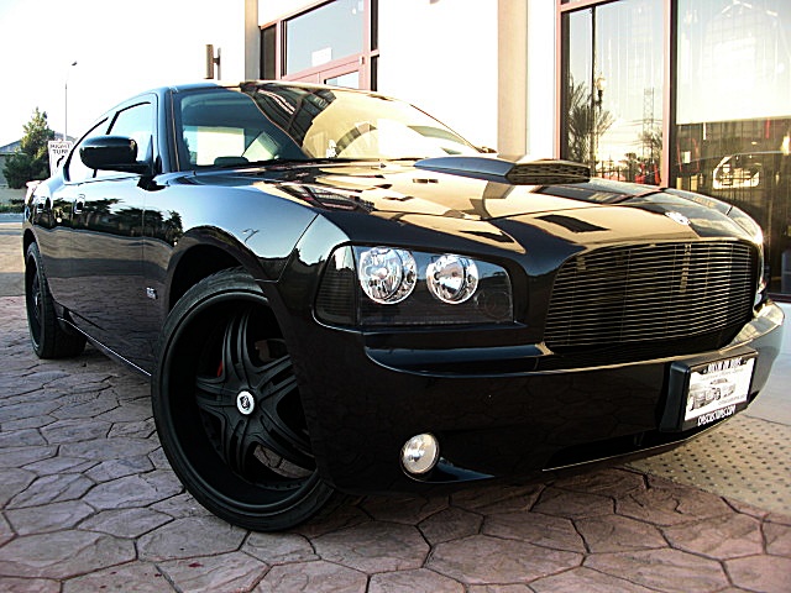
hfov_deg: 51.4
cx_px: 396
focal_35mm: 36
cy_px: 296
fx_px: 823
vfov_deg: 39.7
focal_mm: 6.3
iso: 50
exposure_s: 1/100
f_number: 2.8
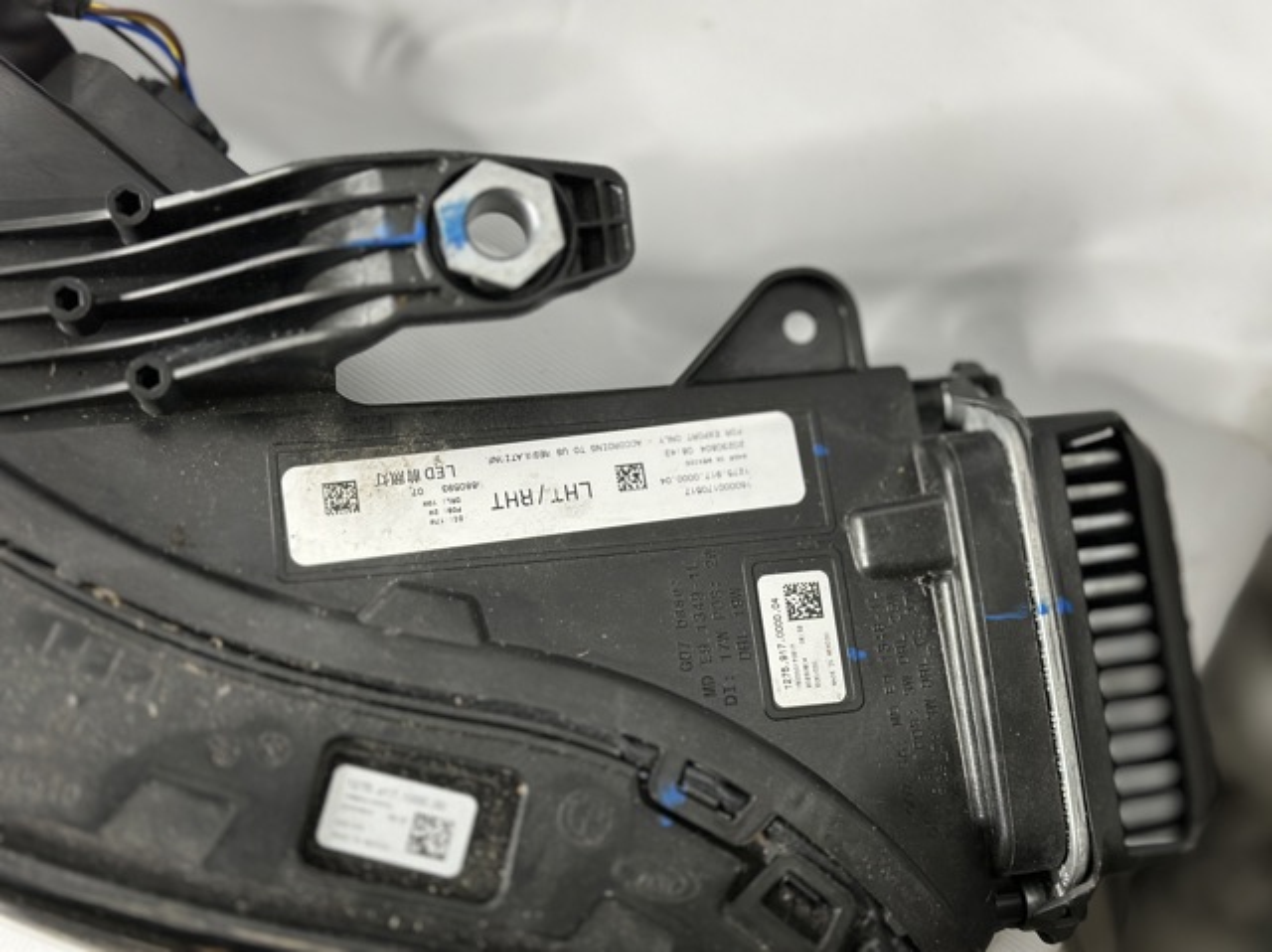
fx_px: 1762
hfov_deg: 39.7
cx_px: 636
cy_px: 476
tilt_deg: -89.3
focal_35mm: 48
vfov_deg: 30.2
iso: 250
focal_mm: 6.86
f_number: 1.78
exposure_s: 1/50
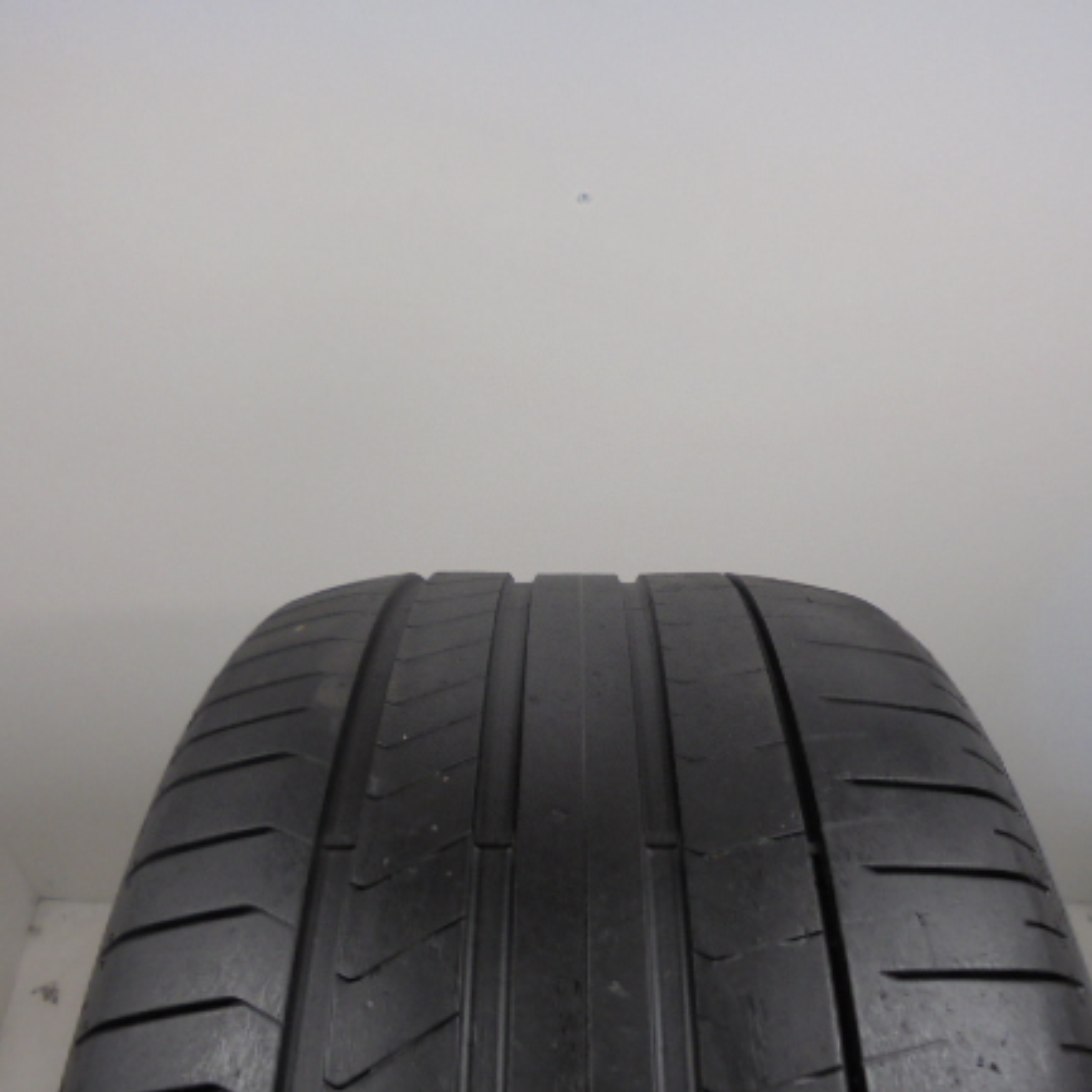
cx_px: 572
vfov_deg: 48.4
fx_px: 1213
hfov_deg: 48.4
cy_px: 583
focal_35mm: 34
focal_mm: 4.6
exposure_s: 1/40
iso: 100
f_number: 3.5
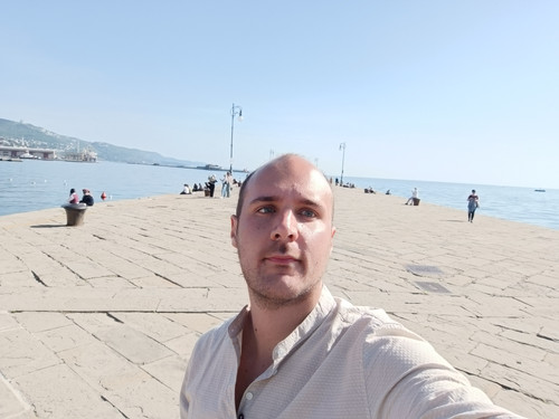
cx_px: 280
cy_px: 210
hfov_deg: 71.6
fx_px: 388
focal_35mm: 24
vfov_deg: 56.8
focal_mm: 3.24
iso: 60
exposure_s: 1/2268
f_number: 2.45
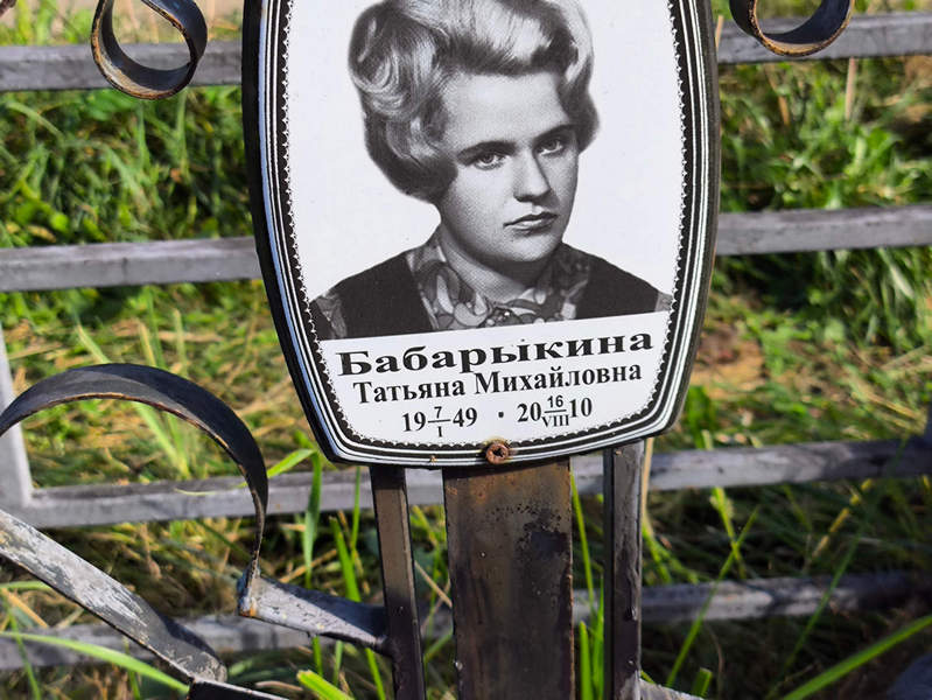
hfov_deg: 38.2
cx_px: 466
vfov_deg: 29.1
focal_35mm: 50
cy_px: 350
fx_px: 1347
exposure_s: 1/737
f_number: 1.7
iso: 50
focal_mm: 4.71
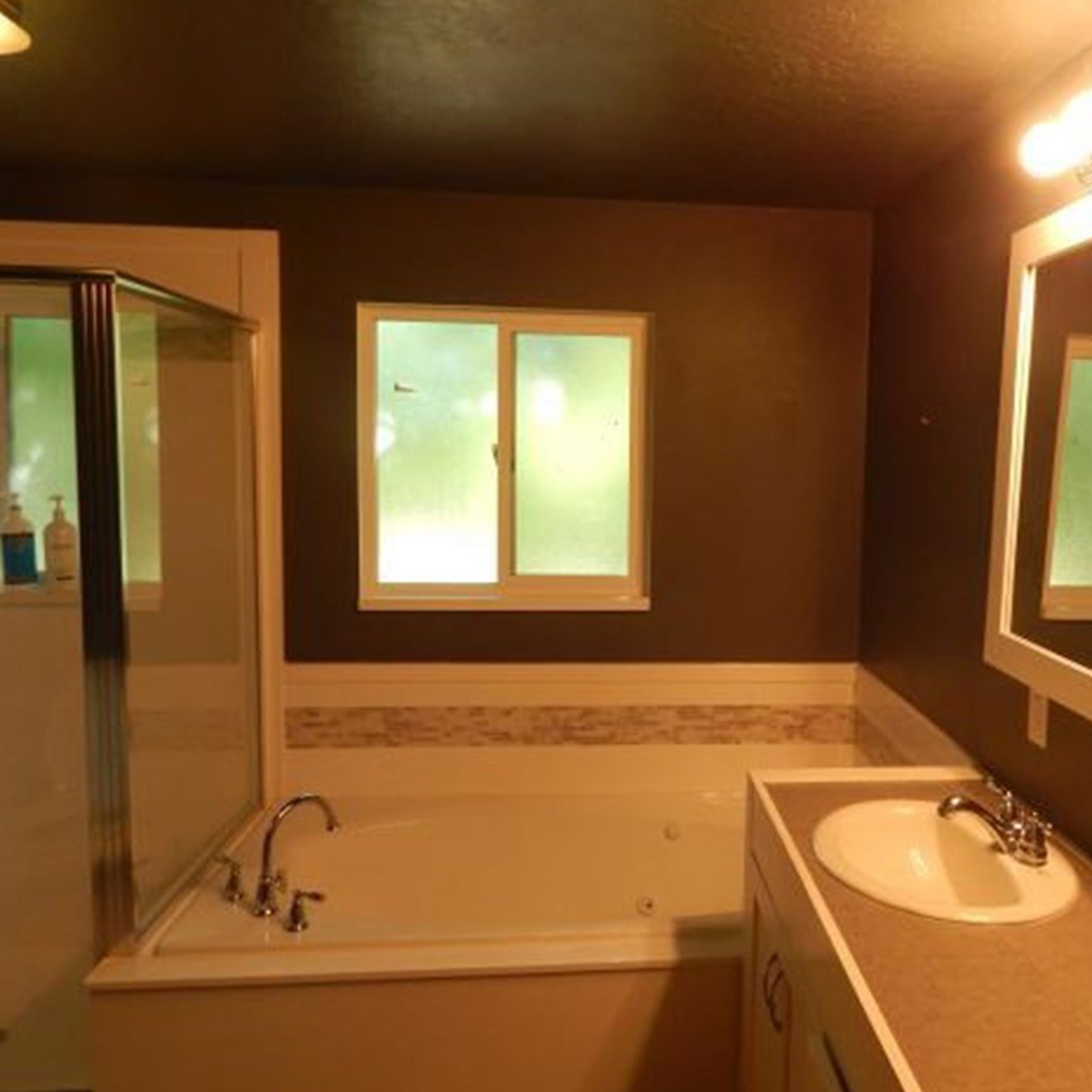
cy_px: 538
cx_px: 695
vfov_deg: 57.3
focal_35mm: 28
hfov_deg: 56.5
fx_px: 999
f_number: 3
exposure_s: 1/30
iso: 200
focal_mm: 4
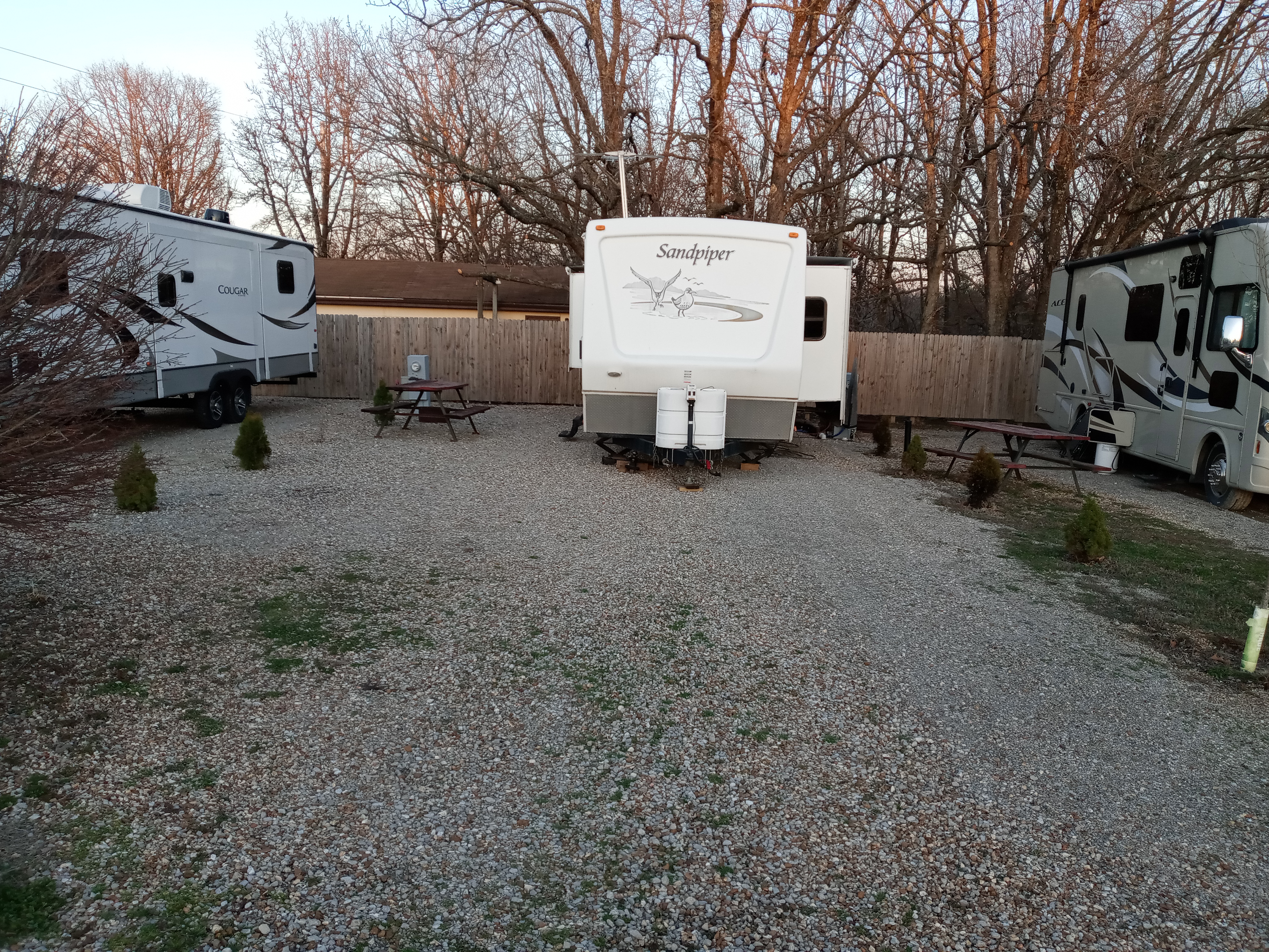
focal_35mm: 28
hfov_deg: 63.4
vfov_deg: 49.7
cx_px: 634
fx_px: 1026
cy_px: 476
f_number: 1.8
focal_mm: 3.61
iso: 100
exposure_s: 1/120
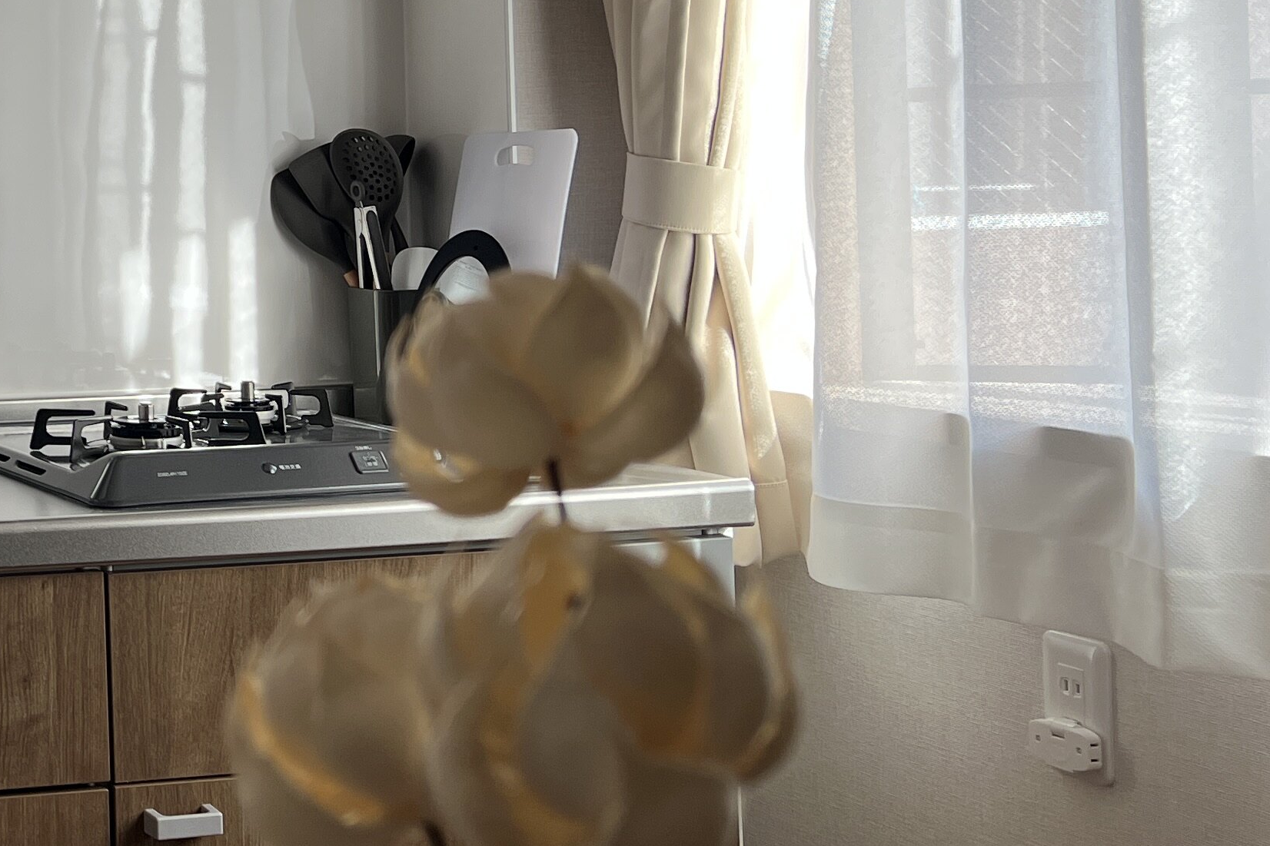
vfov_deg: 20.3
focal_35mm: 66
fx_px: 2328
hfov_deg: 26.9
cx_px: -268
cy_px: 122
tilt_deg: +0.9
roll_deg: +0.7
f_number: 1.5
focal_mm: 5.7
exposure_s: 1/125
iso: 50
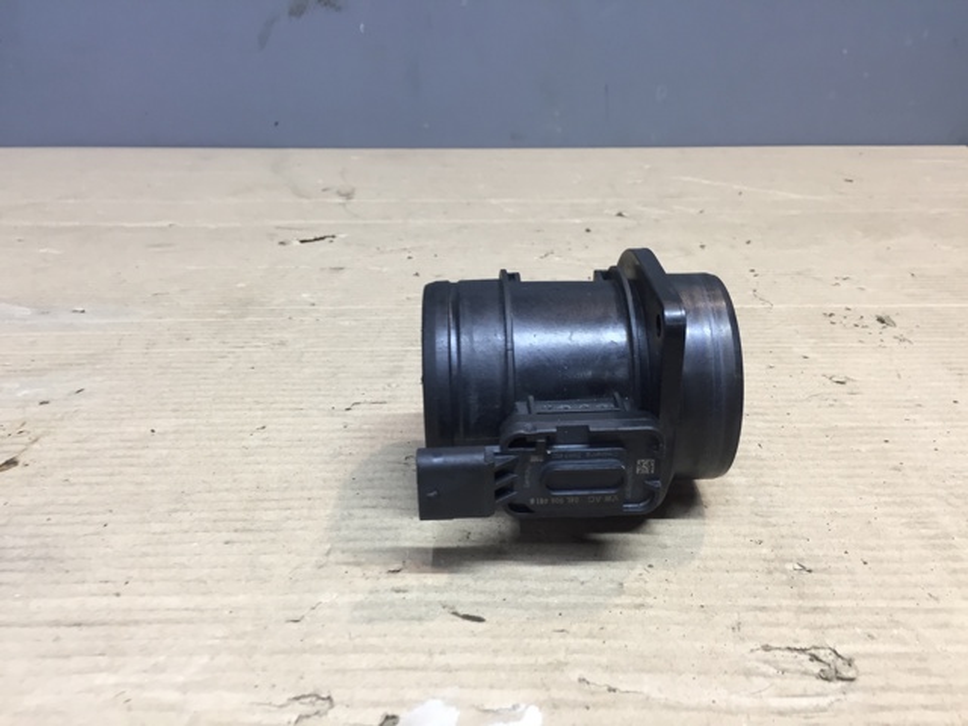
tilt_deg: -24.8
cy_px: 363
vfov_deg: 48.2
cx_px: 484
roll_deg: -2.1
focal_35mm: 29
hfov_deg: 61.7
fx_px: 811
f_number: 2.2
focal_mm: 4.15
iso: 80
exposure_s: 1/33
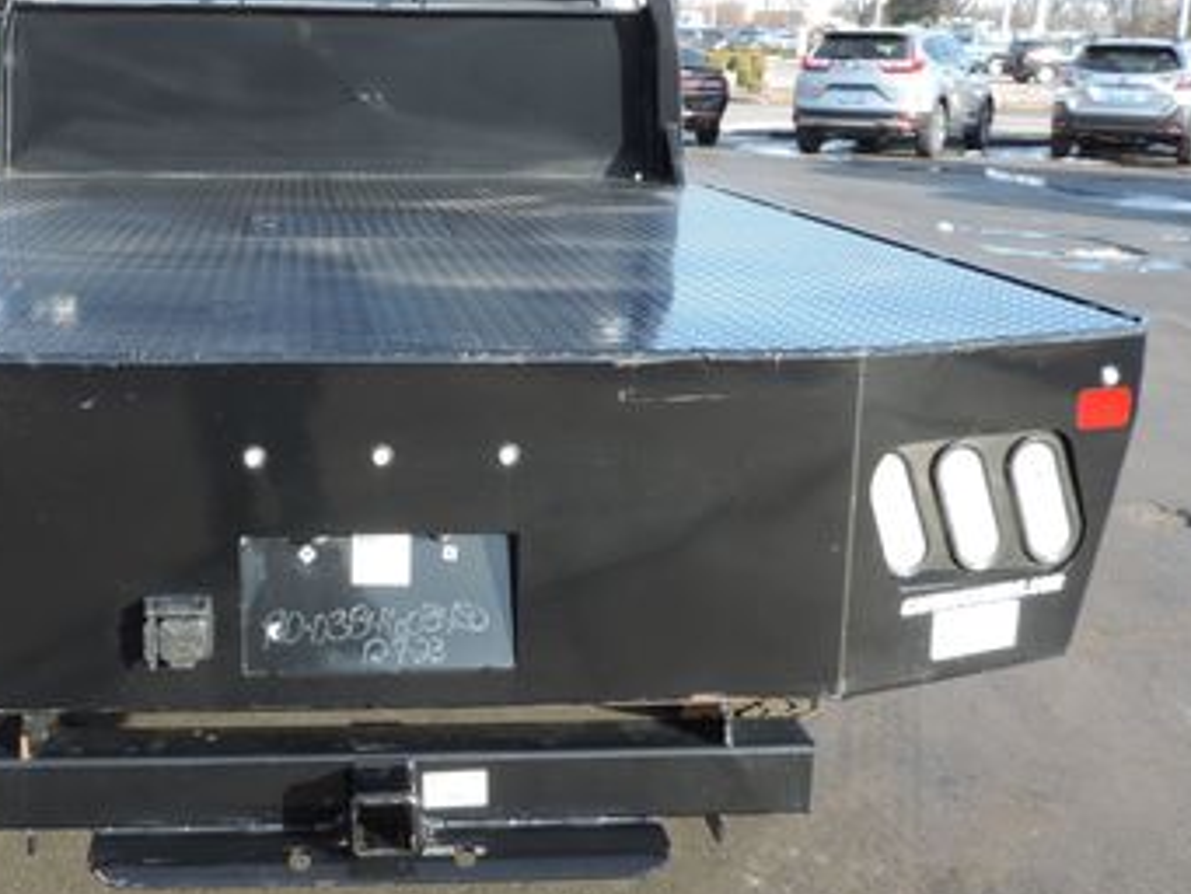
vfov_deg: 32.2
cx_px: 395
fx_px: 1549
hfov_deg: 41.5
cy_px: 440
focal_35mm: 45
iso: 80
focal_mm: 4.3
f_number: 3
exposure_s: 1/200
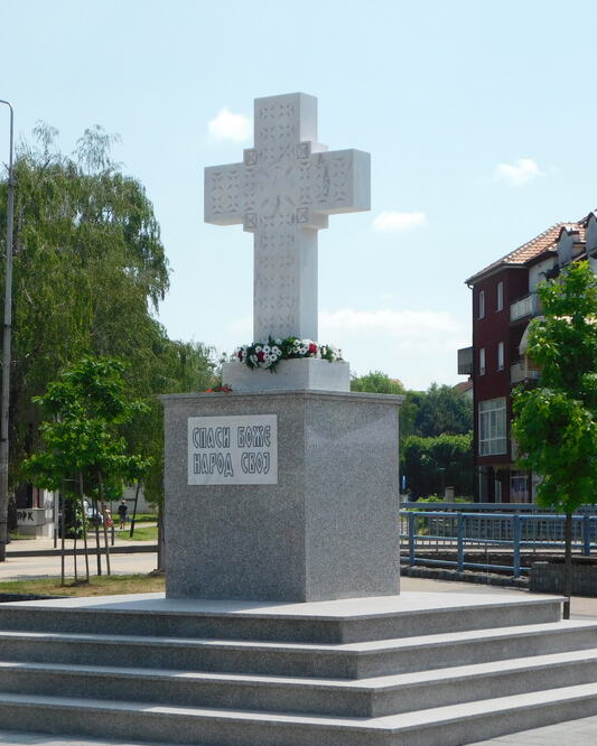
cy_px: 369
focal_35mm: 87
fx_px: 1921
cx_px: 261
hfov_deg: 17.7
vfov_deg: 22.0
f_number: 4.2
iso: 125
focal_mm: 11.7
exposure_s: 1/1000
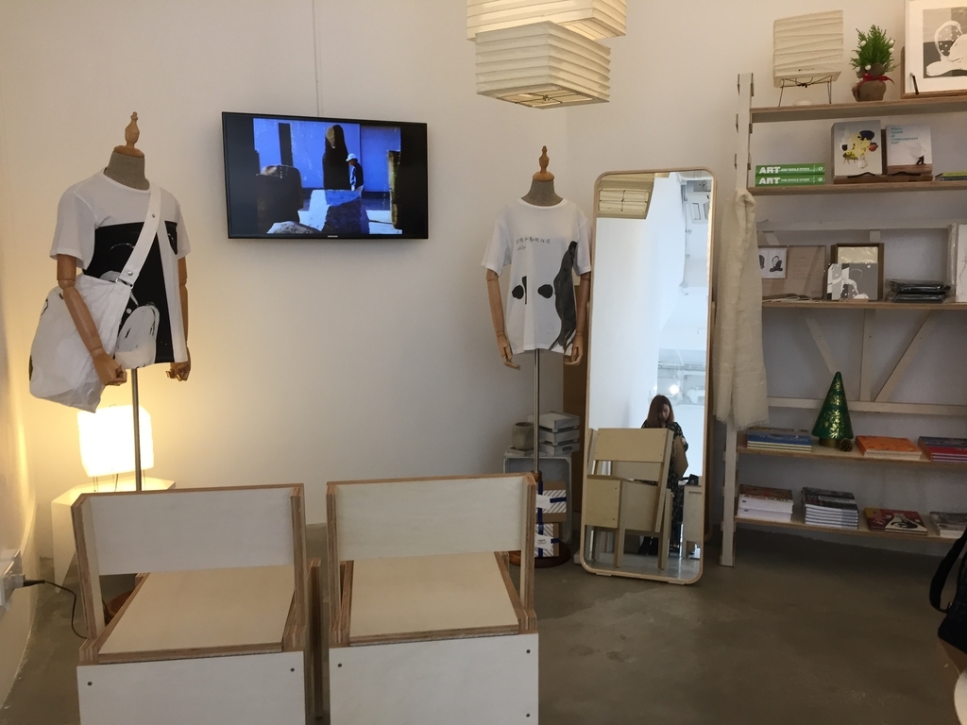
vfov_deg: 48.2
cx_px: 484
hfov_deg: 61.7
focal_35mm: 29
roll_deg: -0.5
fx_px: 810
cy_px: 362
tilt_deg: -7.9
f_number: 2.2
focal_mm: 4.15
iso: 50
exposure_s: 1/33
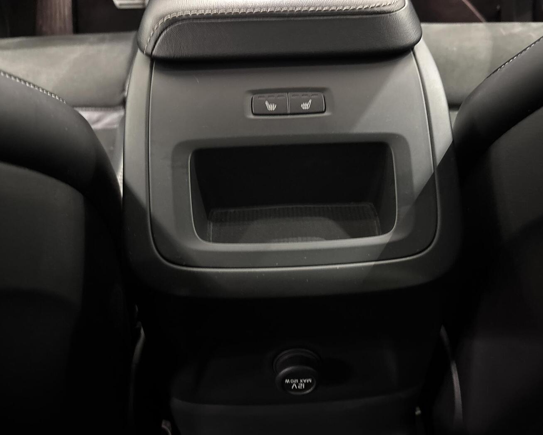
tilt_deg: -42.7
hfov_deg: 62.2
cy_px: 224
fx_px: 450
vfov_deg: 51.5
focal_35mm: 28
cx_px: 286
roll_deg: -0.4
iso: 1000
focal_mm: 5.96
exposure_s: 1/20
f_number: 1.6
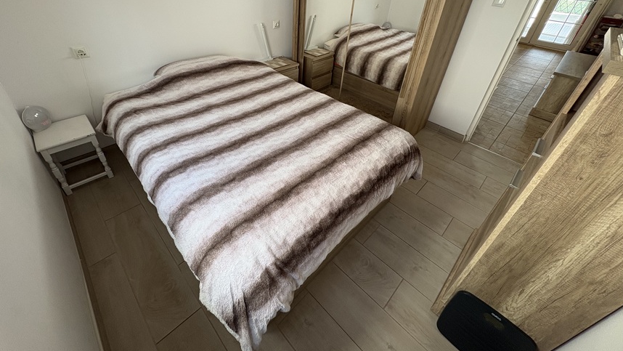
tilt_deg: -32.9
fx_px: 264
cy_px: 126
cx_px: 298
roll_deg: -1.8
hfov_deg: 99.3
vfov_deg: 65.8
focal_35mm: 16
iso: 125
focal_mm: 2.22
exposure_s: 1/99
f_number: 2.2
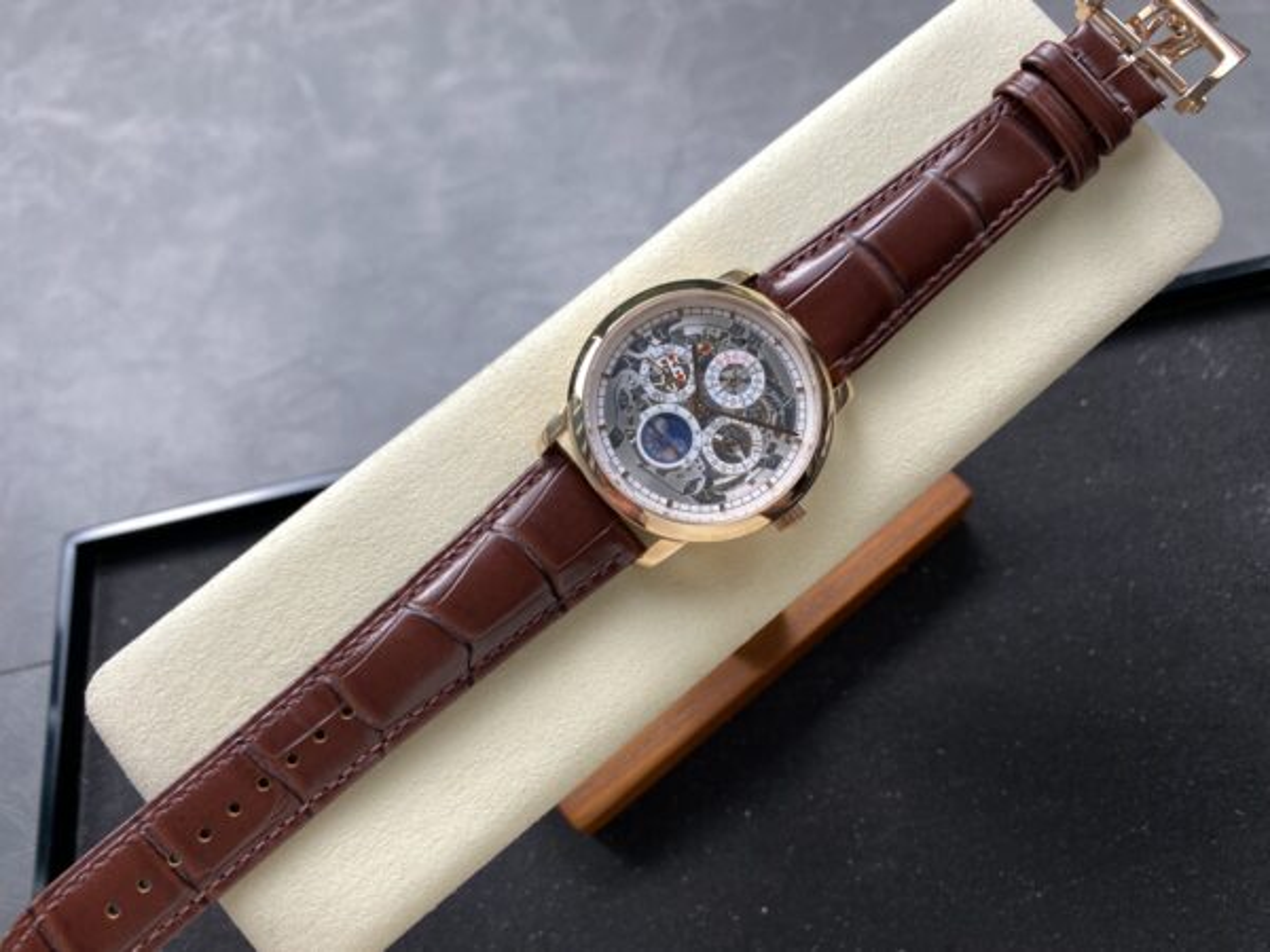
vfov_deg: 53.1
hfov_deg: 67.3
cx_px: 635
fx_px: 954
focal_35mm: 26
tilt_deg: -63.3
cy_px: 476
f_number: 1.8
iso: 32
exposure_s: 1/122
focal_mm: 4.25
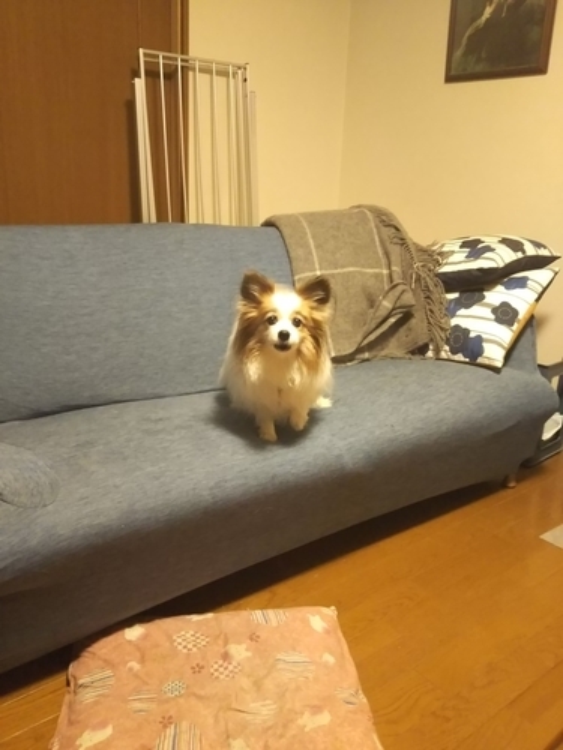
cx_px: 282
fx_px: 651
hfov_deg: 46.8
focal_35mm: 30
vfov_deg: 60.0
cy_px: 375
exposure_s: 1/9
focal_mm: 4
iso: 640
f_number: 2.2
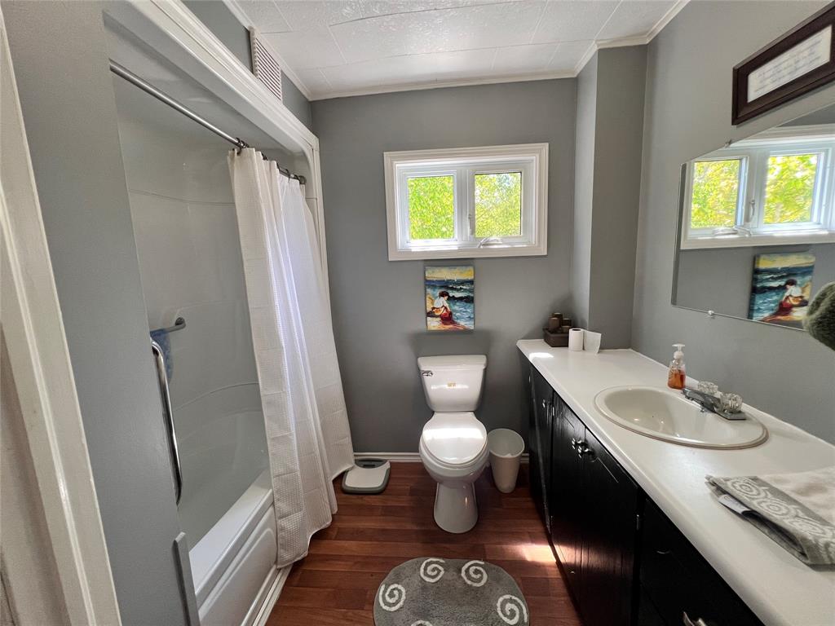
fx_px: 314
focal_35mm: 13
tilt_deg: -8.6
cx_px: 418
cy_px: 313
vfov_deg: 89.9
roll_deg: +2.4
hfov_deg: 106.2
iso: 125
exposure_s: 1/120
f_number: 1.8
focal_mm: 1.57
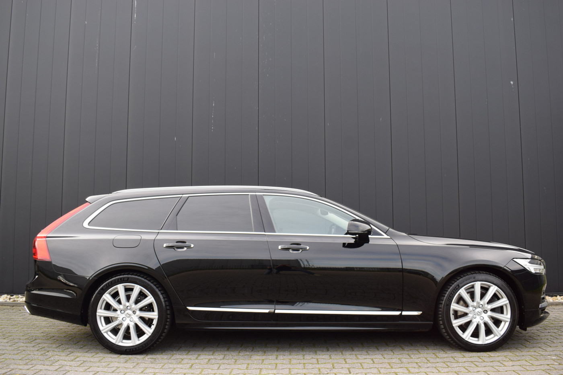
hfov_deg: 59.5
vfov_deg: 41.7
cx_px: 282
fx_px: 493
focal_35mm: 32
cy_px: 188
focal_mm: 21
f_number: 6.3
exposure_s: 1/160
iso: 400
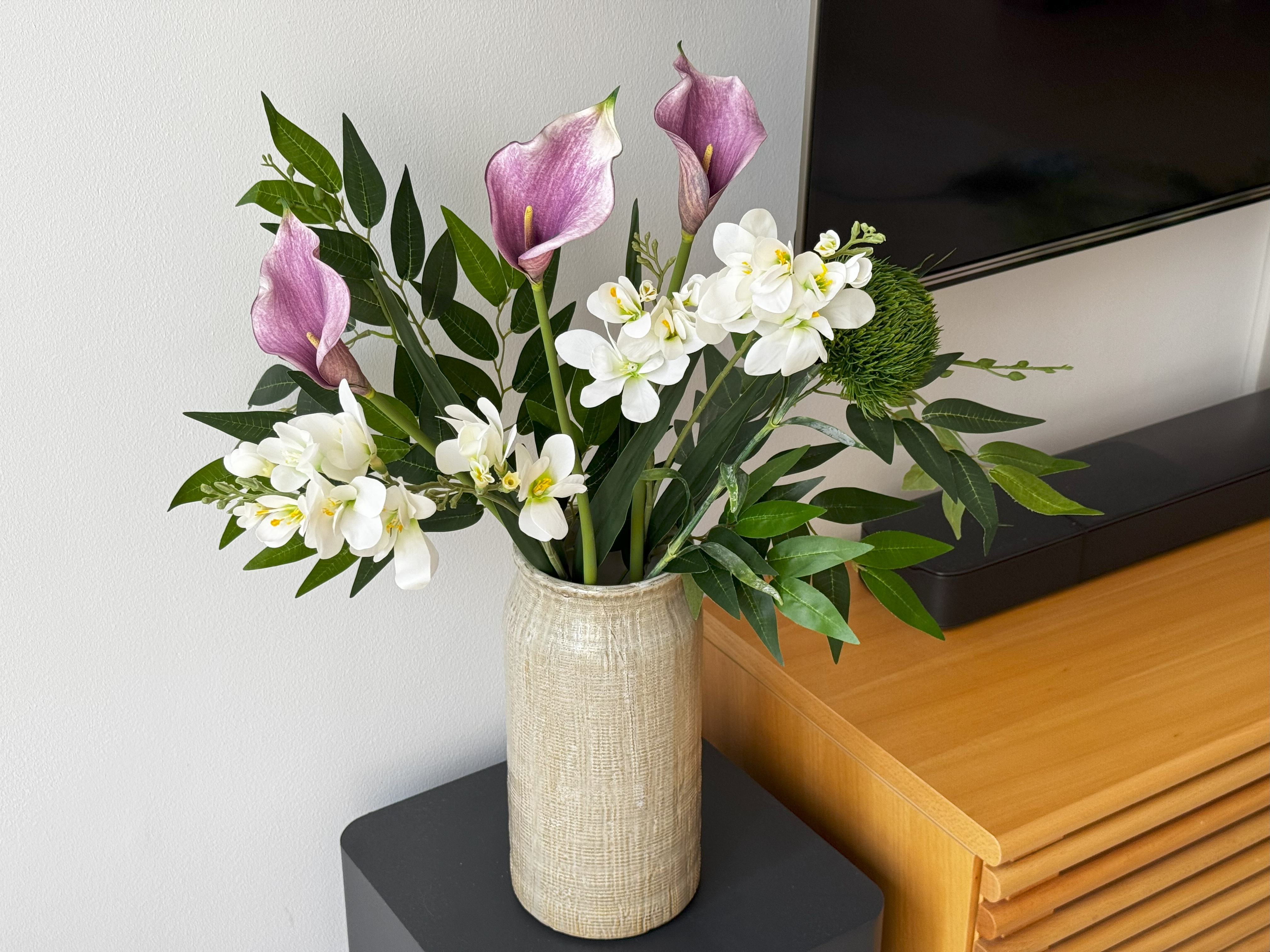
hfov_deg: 39.7
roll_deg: +0.4
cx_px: 635
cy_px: 476
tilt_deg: -27.5
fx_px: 1761
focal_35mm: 48
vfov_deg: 30.3
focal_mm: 6.76
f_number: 1.78
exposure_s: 1/97
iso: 100
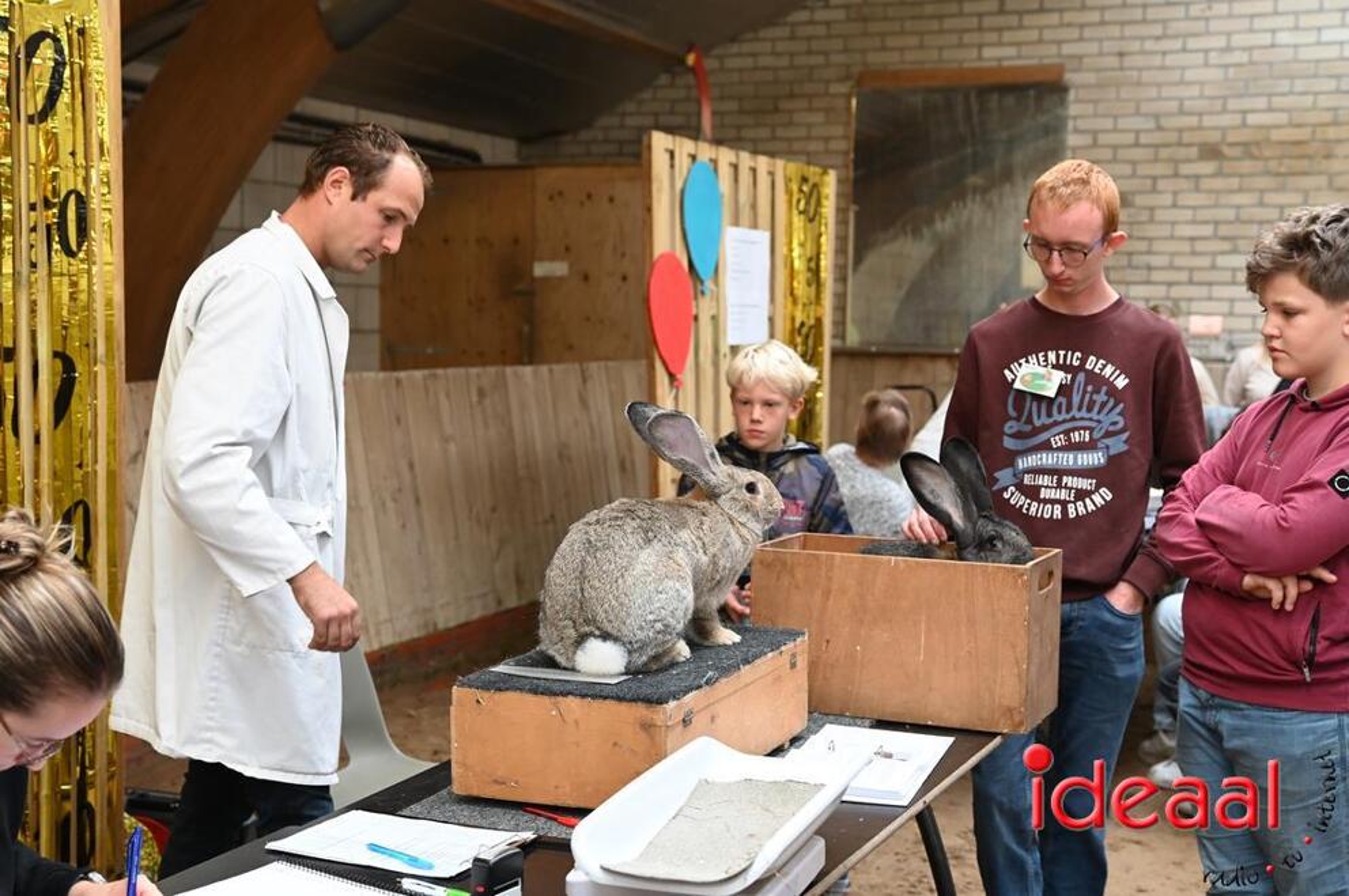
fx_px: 1797
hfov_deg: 41.2
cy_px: 448
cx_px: 674
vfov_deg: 28.0
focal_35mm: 48
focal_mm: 48
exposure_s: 1/60
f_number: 4
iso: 1250
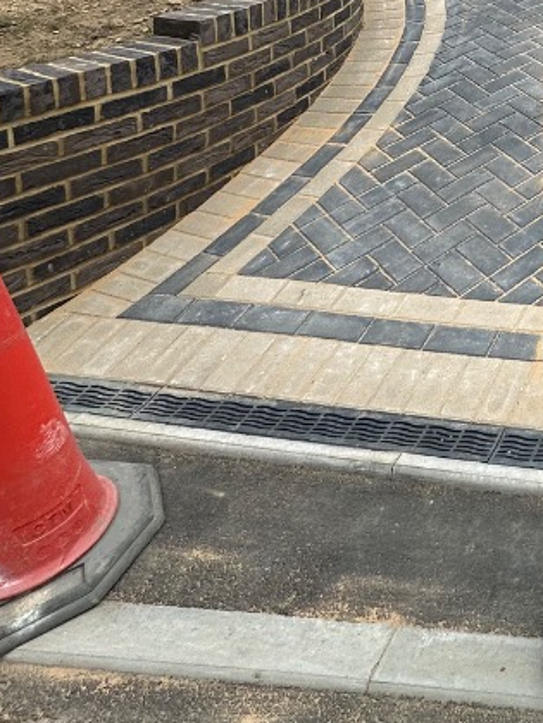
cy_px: -90
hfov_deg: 28.0
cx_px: 750
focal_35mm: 40
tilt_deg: -6.2
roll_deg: -1.2
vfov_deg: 38.1
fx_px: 837
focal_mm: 2.22
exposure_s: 1/1125
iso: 50
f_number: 2.2
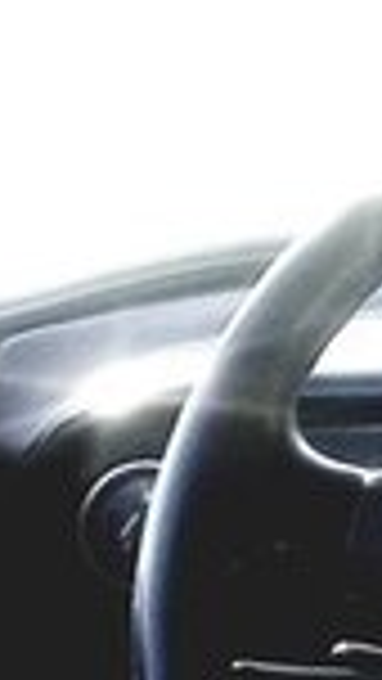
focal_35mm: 148
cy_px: 430
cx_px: 1290
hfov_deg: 7.0
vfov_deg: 14.5
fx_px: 2664
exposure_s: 1/100
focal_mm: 3.3
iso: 50
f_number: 2.2
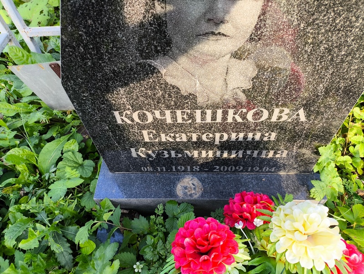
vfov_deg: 54.9
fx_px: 263
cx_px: 182
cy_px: 137
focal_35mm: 25
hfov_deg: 69.4
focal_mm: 4.71
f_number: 1.7
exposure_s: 1/114
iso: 50
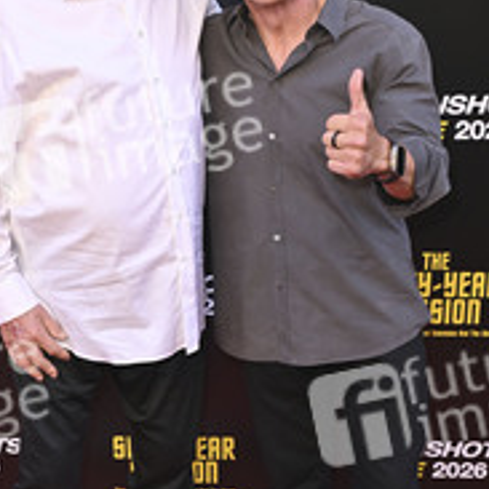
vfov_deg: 26.5
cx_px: 203
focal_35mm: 65
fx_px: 1039
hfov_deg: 26.4
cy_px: 270
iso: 640
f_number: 5.6
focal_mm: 35
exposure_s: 1/250
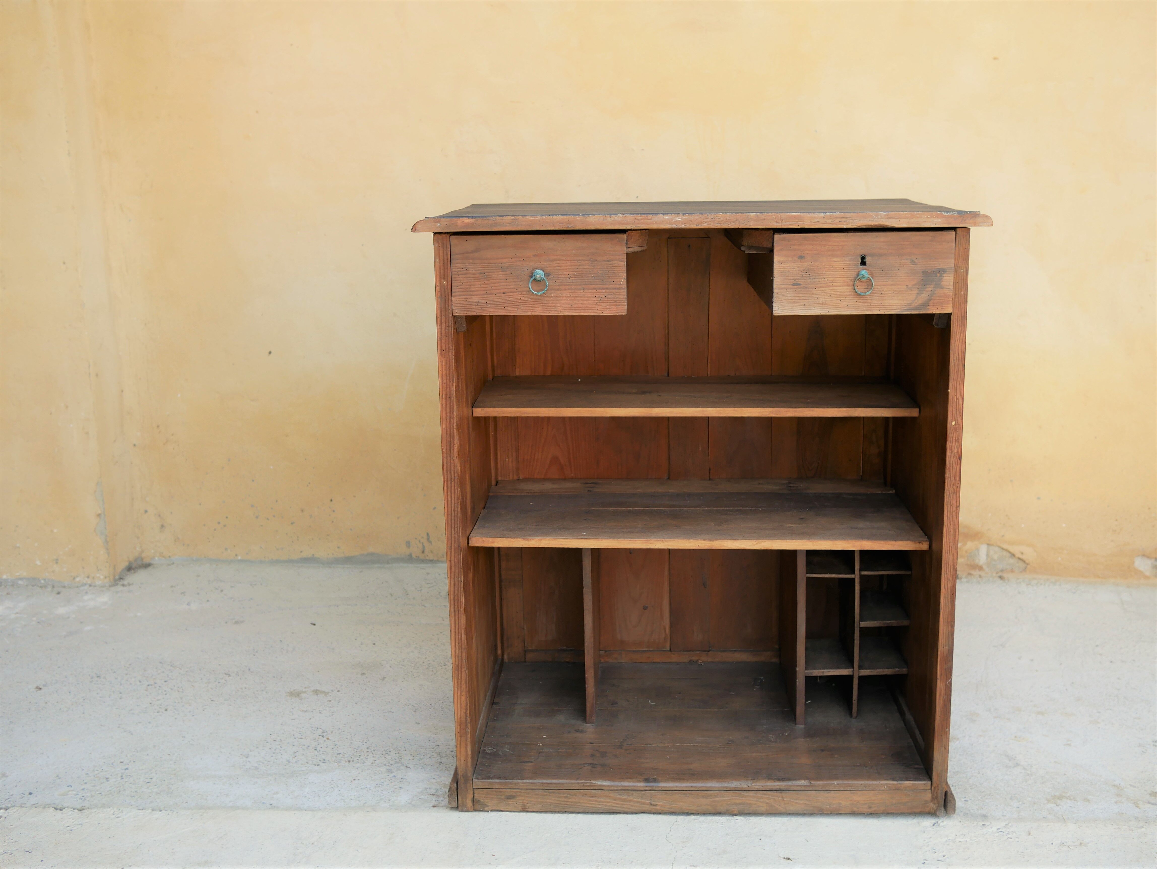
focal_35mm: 40
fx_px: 1338
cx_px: 578
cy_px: 434
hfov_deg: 46.8
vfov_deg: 36.0
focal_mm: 20
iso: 200
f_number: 2.8
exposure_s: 1/250
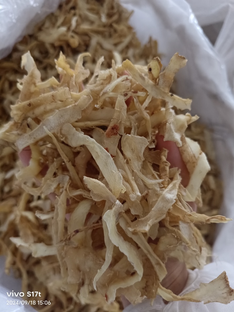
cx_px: 117
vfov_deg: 73.9
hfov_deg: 58.9
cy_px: 156
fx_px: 207
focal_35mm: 23
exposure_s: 1/100
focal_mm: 5.5
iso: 1488
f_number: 1.88
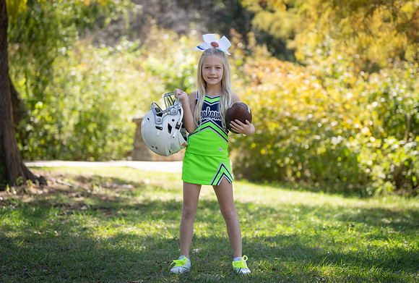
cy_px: 137
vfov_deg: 13.5
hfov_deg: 19.9
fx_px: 1194
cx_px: 218
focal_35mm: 102
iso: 100
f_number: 2.8
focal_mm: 96
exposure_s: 1/400
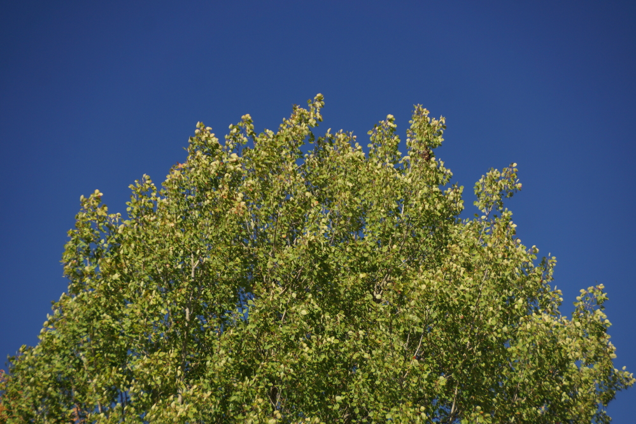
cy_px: 212
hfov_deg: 9.8
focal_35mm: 210
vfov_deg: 6.5
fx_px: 3710
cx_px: 318
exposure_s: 1/250
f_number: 5.6
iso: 160
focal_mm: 140
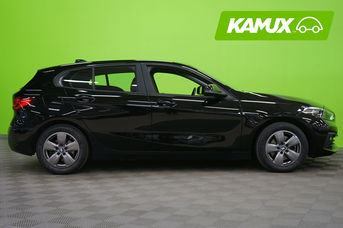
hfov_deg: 41.1
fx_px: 457
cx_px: 172
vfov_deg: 28.1
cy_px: 114
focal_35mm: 48
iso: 400
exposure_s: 1/8
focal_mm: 48
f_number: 4.5
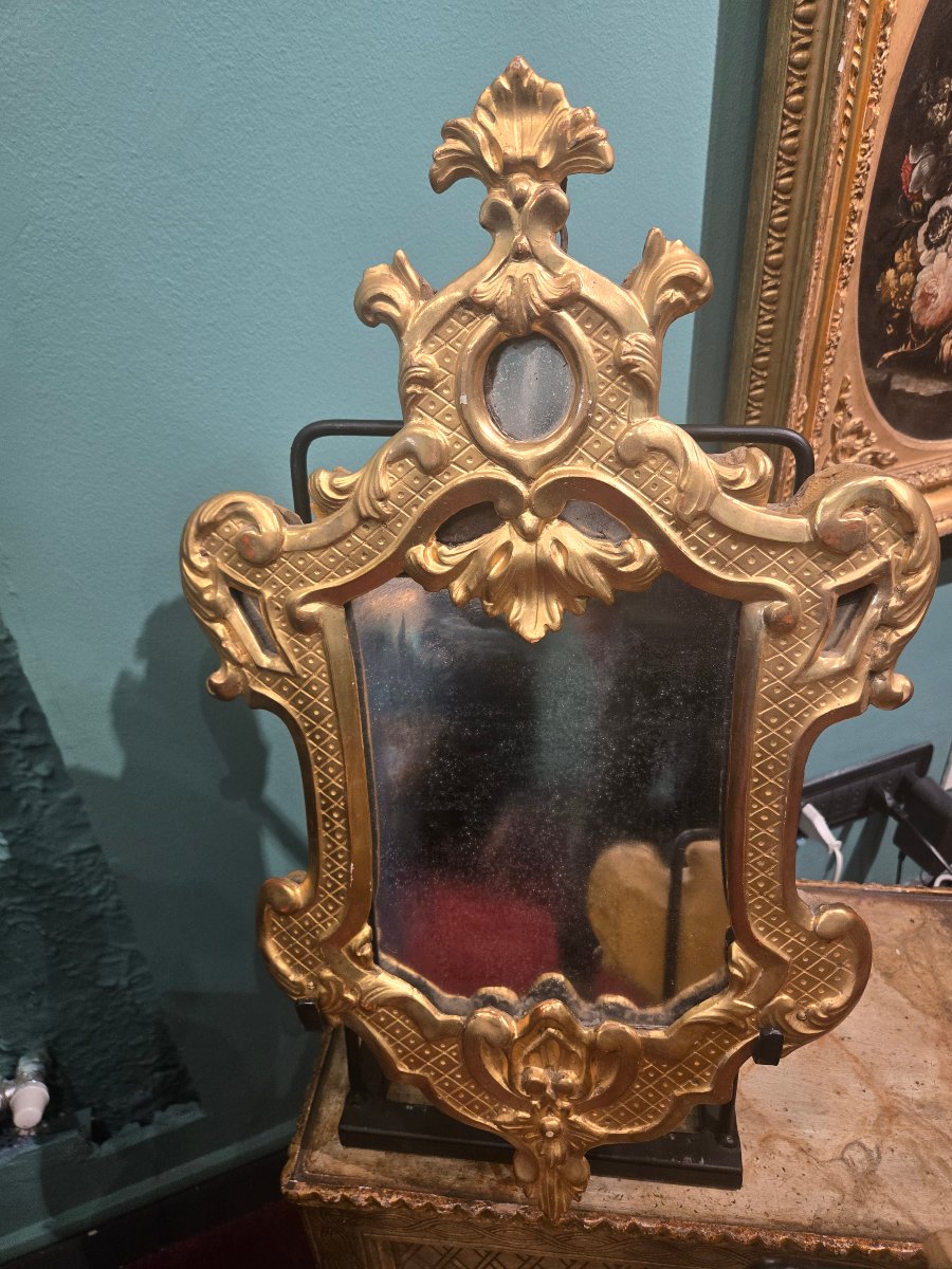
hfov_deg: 58.9
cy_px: 634
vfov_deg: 73.9
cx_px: 476
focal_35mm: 23
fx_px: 843
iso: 250
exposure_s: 1/100
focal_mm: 5.4
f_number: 1.8
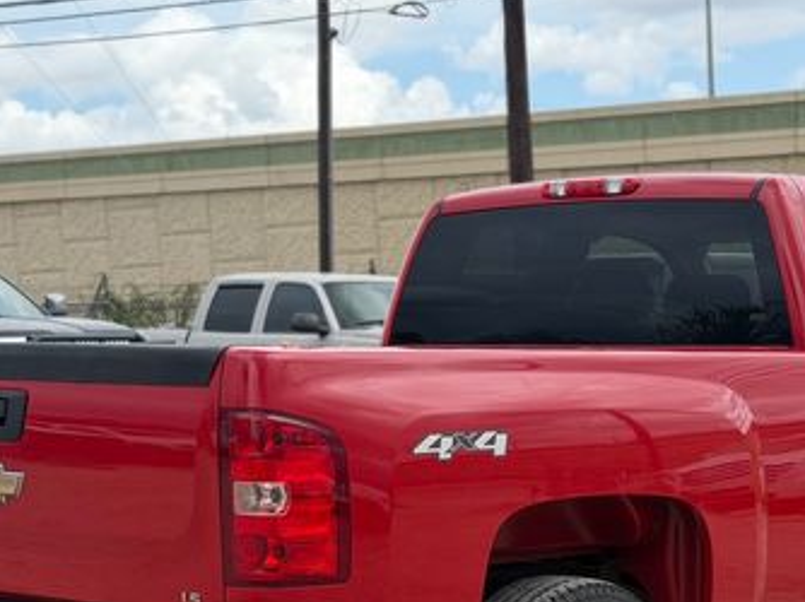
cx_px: 537
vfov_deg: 15.9
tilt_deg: -5.0
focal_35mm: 92
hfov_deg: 21.2
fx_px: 2138
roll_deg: +2.2
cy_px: 486
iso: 100
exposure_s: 1/3378
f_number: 1.78
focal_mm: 6.76
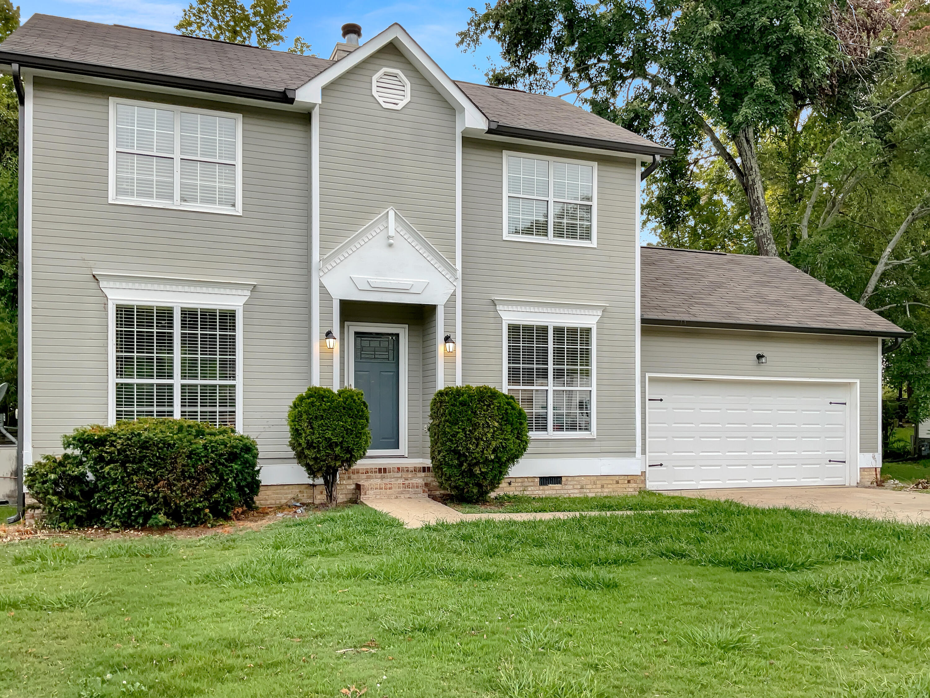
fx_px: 779
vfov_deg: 48.2
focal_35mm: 29
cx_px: 465
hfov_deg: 61.7
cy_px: 349
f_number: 1.8
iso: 20
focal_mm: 3
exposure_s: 1/120
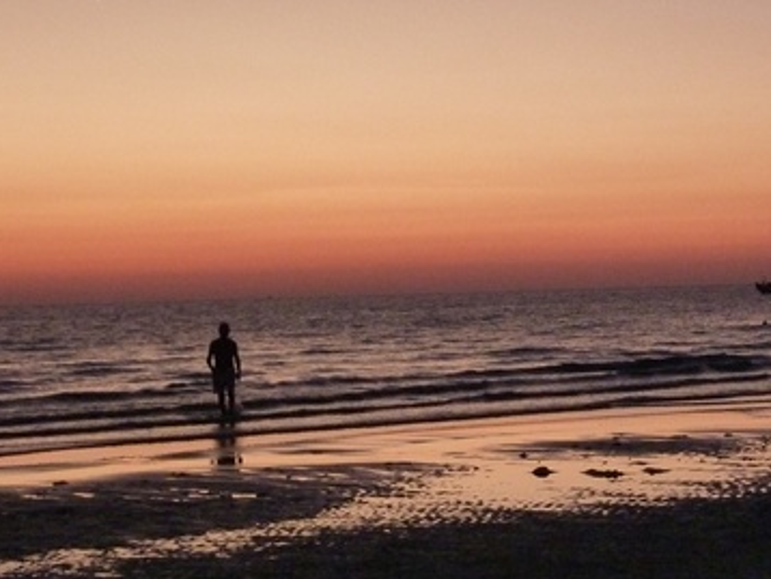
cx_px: 685
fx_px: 2385
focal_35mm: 107
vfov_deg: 13.8
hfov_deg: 18.1
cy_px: 181
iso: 800
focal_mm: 9.7
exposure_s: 1/40
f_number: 3.9
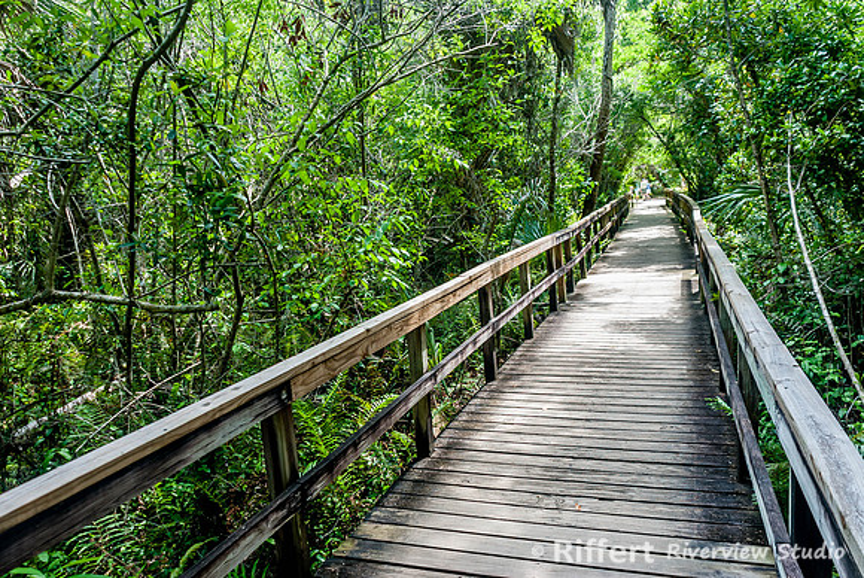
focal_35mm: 27
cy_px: 289
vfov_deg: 48.0
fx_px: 649
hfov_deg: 67.3
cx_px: 432
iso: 100
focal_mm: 18
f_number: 4
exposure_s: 1/60
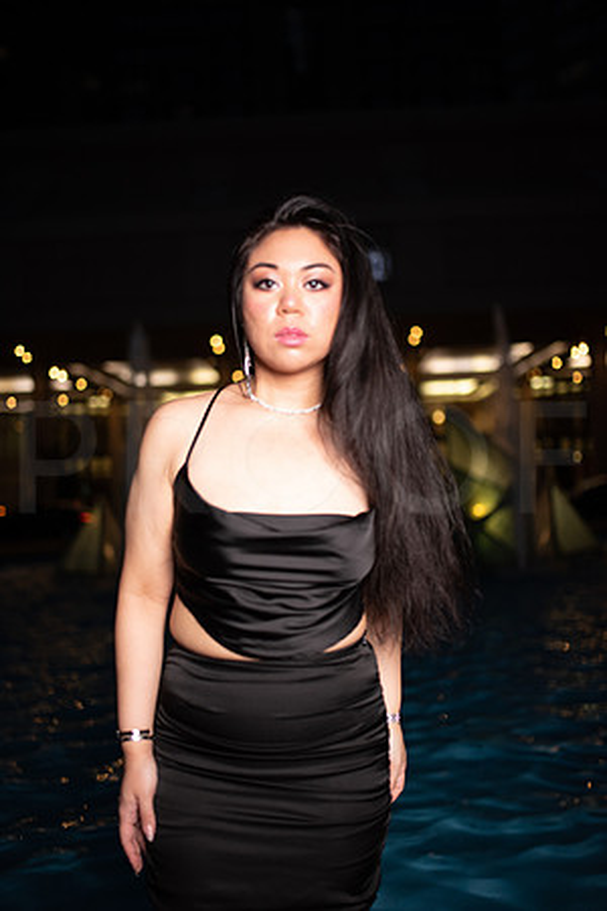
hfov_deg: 37.9
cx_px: 304
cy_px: 456
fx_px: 885
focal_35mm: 35
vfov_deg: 54.4
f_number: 1.4
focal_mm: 35
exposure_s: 1/640
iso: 800
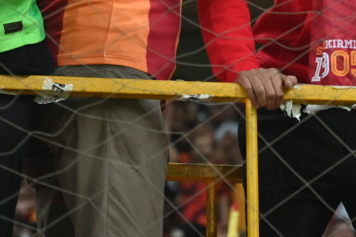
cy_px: -185
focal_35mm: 317
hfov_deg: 6.5
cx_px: 389
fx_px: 3135
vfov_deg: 4.3
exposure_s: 1/400
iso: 1250
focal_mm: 70
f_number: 2.8
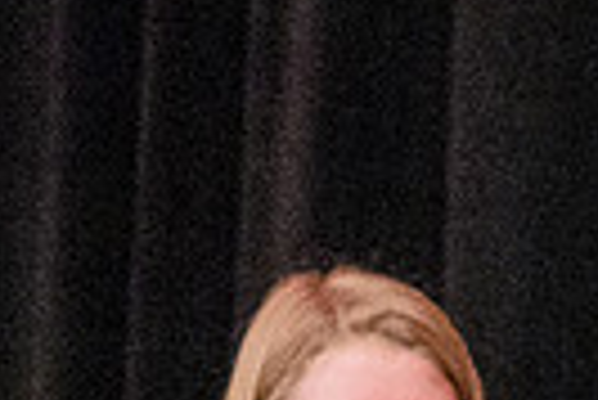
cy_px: 766
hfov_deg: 2.1
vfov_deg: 1.4
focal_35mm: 968
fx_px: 16097
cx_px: 1209
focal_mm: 148
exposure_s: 1/125
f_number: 4
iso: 6400
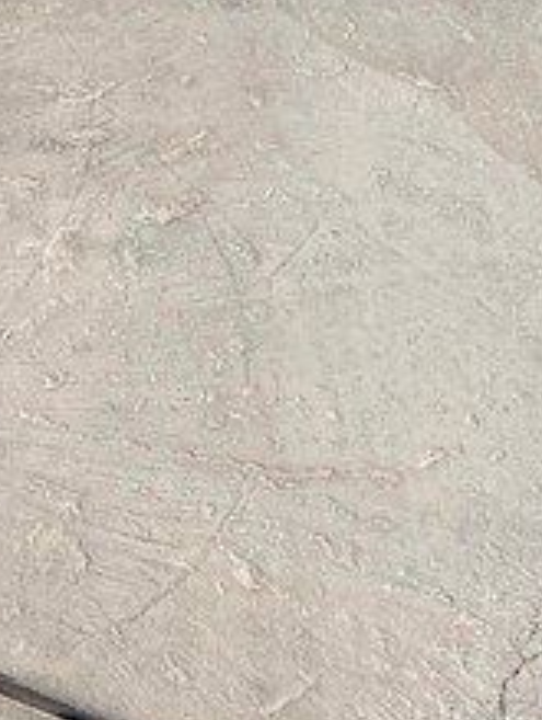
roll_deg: +2.3
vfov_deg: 15.1
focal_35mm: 112
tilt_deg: -12.9
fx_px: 2331
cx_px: -263
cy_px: -605
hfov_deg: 12.6
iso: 80
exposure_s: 1/7353
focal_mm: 6.76
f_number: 1.78
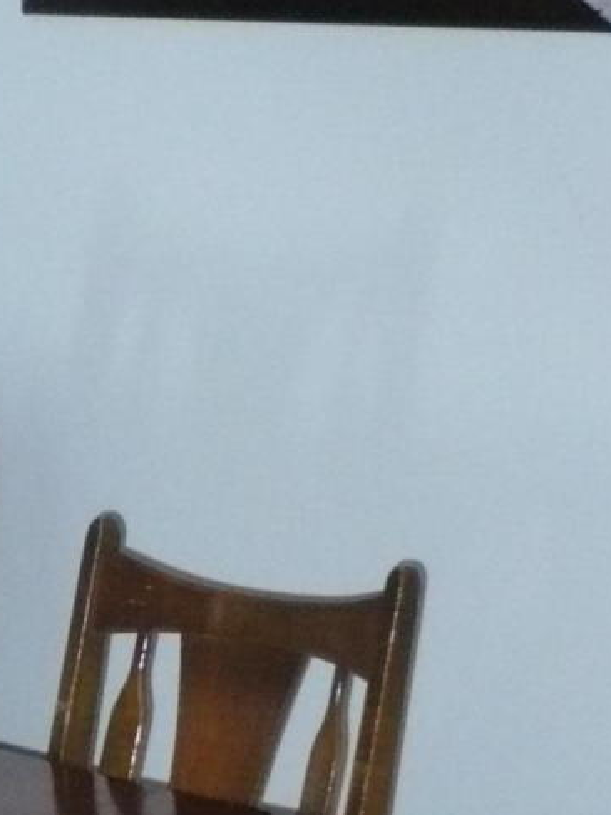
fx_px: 3579
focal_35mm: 152
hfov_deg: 9.2
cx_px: -562
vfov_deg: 13.0
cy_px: 519
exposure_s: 1/30
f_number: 2.8
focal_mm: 6.1
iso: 320
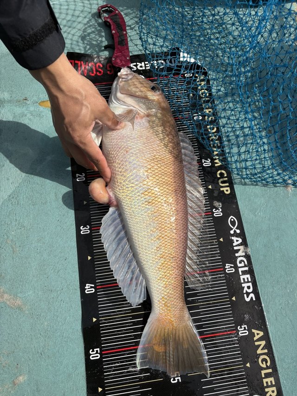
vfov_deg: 67.3
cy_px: 198
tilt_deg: -66.5
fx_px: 298
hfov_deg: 53.0
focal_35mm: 26
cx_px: 148
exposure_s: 1/4065
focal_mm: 5.96
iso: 50
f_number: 1.6
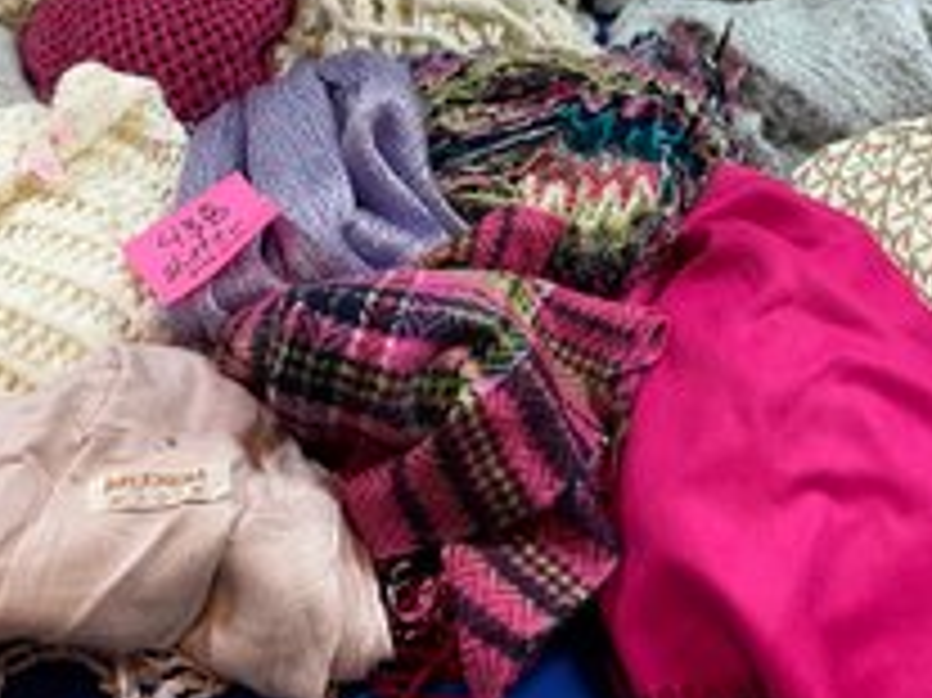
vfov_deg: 30.0
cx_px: 376
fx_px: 1292
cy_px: 218
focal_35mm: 48
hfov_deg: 39.5
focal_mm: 3
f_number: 1.8
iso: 50
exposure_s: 1/120
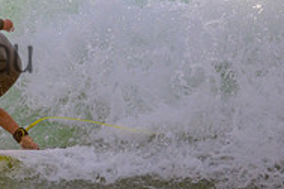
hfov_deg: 0.8
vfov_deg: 0.6
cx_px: -126
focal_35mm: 2456
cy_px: 38
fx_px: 19374
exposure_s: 1/2000
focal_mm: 800
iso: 900
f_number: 11
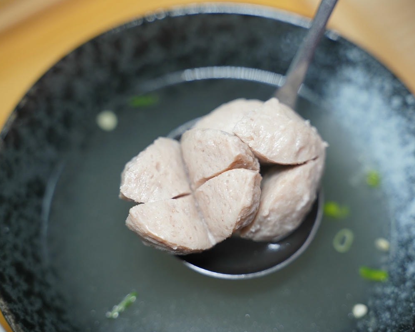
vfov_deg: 18.1
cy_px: 167
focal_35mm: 85
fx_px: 1044
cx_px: 227
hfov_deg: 22.5
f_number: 4
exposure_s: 1/80
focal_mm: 75
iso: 320
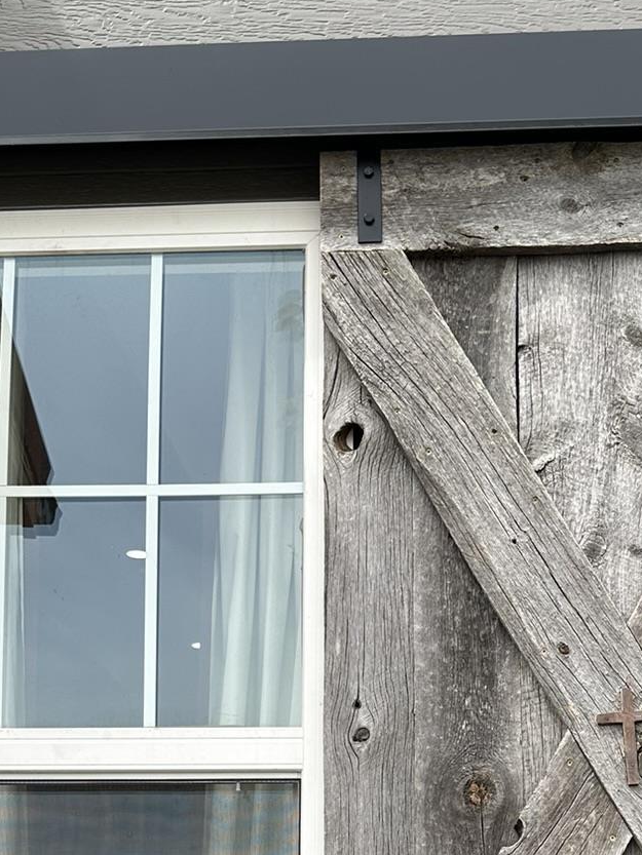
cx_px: 376
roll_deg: -1.6
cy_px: 840
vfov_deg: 30.5
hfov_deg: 24.8
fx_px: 1459
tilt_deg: +7.5
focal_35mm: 59
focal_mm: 6.86
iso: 80
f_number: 1.78
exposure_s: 1/2299
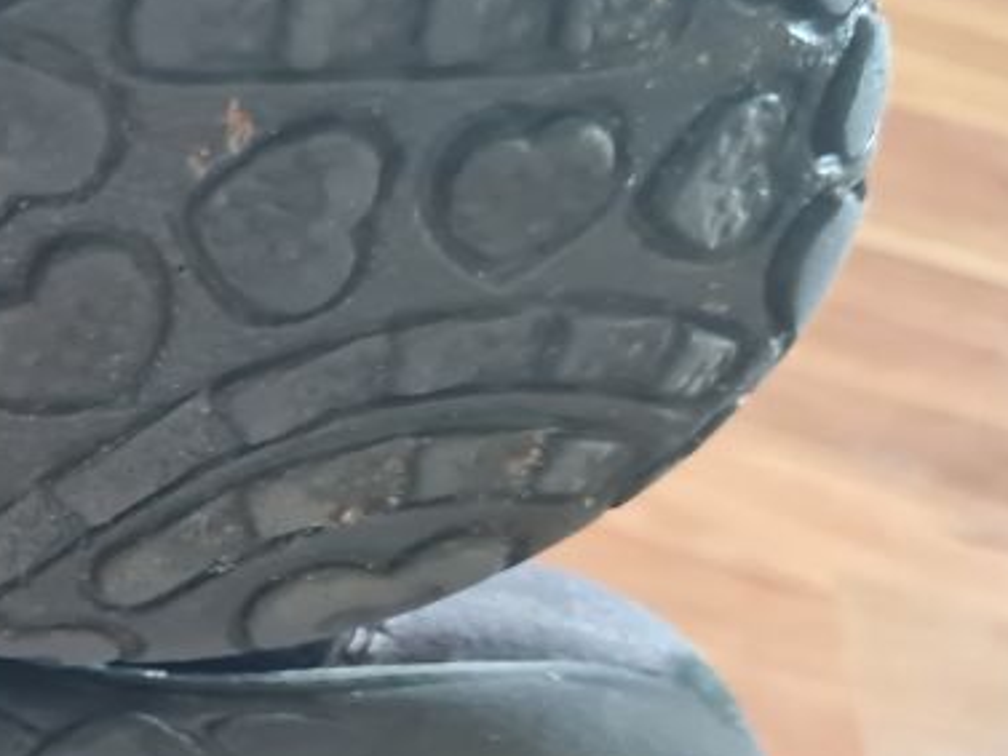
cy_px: 556
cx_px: -152
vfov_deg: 21.2
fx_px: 2010
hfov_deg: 25.7
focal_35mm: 69
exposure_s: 1/50
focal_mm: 5.4
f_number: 1.8
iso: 640
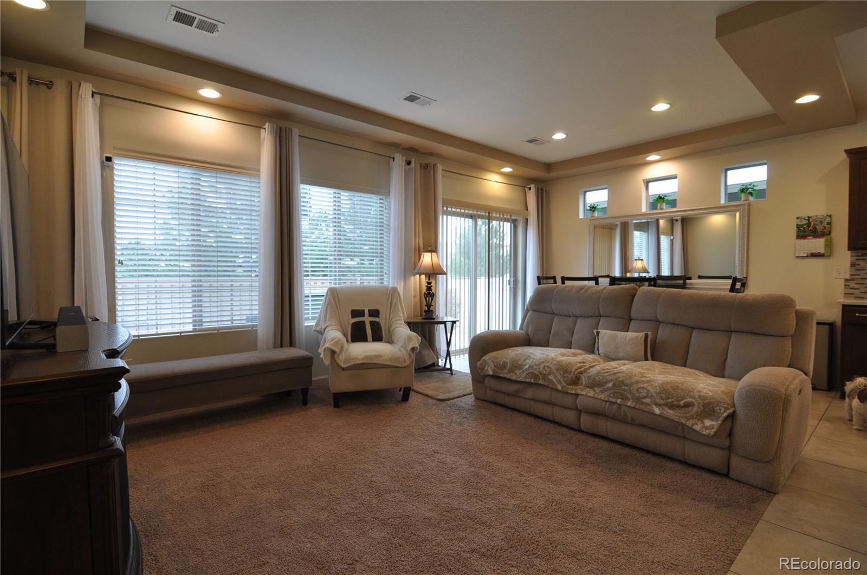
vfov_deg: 71.9
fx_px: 397
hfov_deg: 95.1
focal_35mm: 16
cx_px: 434
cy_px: 288
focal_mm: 11
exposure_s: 1/60
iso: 400
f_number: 4
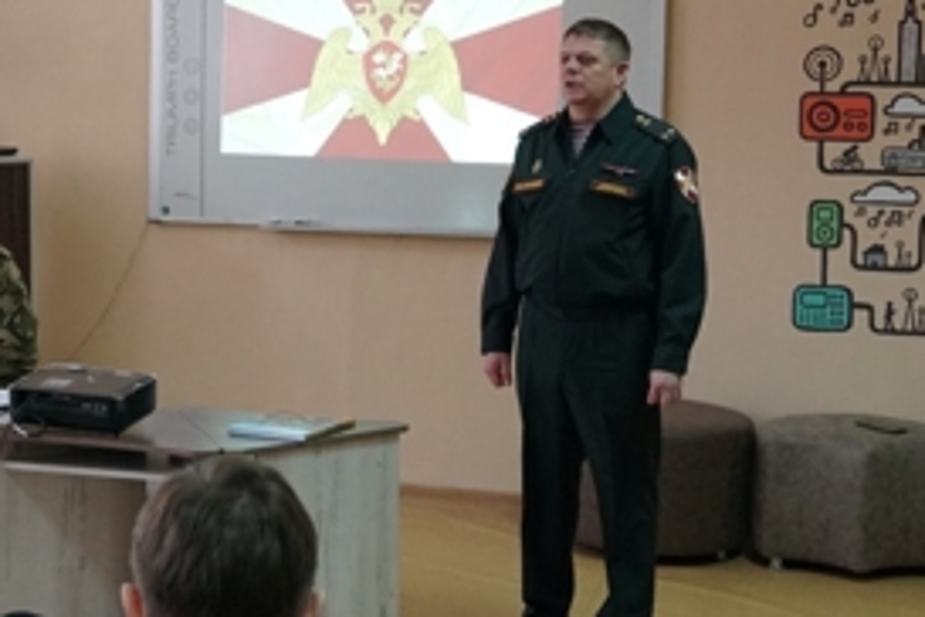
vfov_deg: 17.4
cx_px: 203
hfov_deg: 25.5
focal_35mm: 78
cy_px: 302
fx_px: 2014
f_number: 4
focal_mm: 19
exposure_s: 1/160
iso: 1250
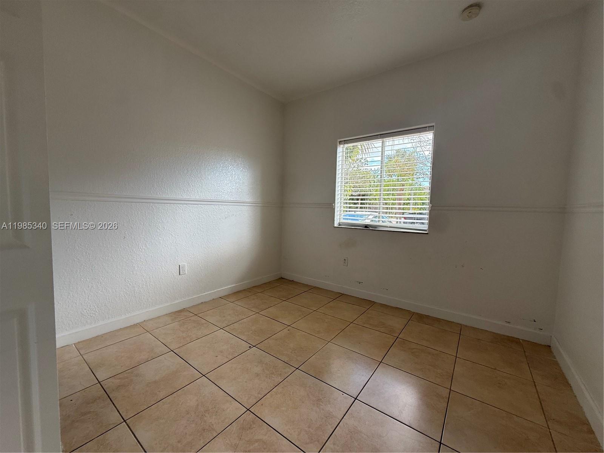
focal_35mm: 14
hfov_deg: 102.1
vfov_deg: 85.7
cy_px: 226
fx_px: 244
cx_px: 302
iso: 64
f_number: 2.2
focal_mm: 2.22
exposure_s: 1/132
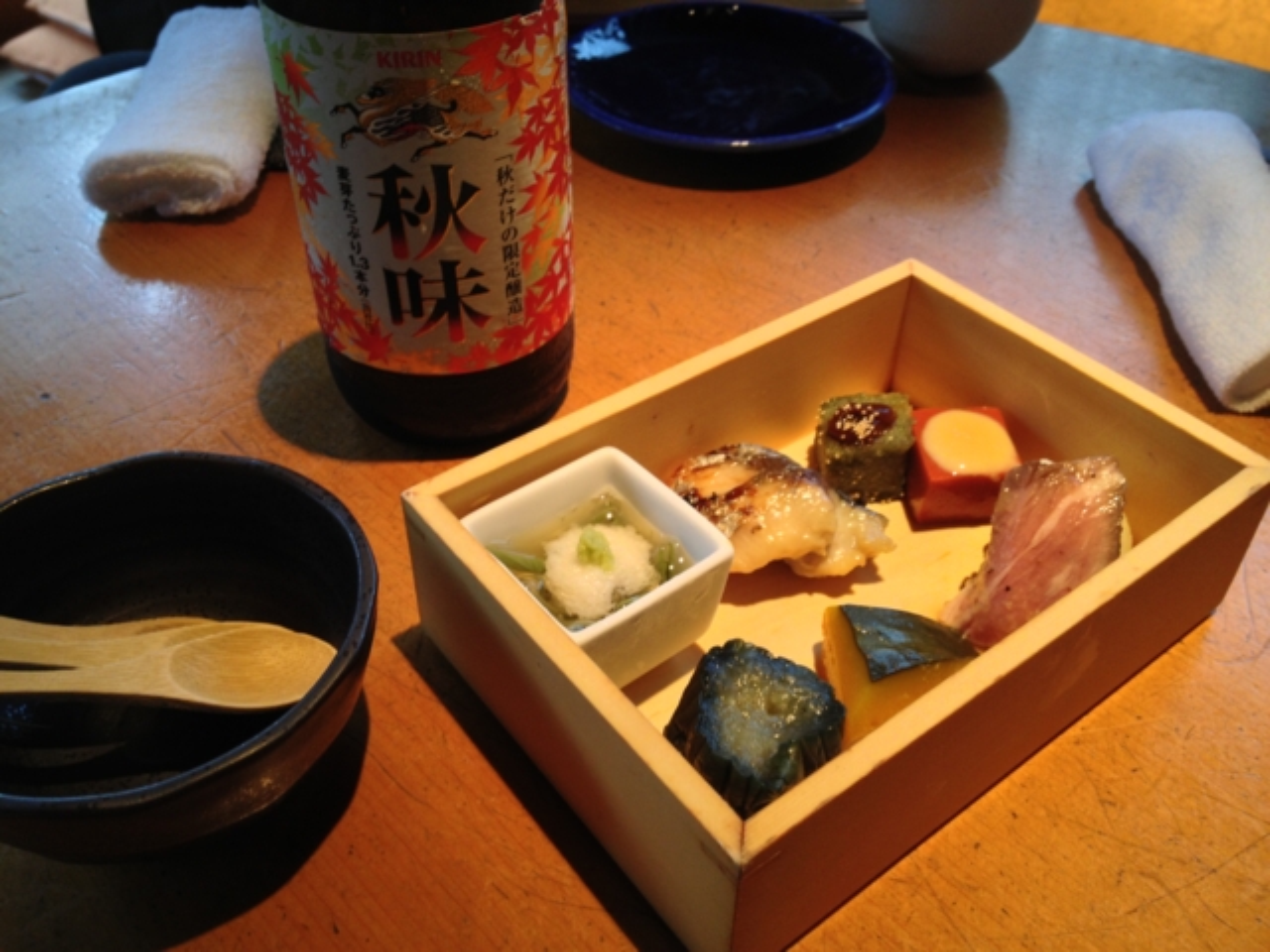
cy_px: 476
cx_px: 635
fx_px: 1284
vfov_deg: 40.7
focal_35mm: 35
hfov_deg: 52.6
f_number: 2.4
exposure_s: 1/20
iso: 50
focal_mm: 4.28
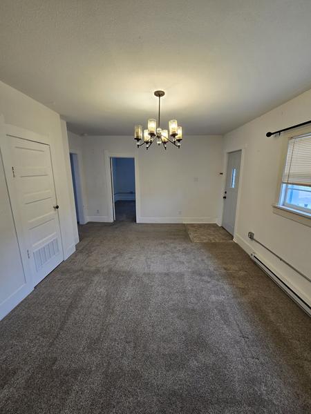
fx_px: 156
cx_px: 156
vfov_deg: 106.2
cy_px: 207
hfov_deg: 89.9
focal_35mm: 13
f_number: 2.2
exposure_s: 1/60
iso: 100
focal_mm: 2.2
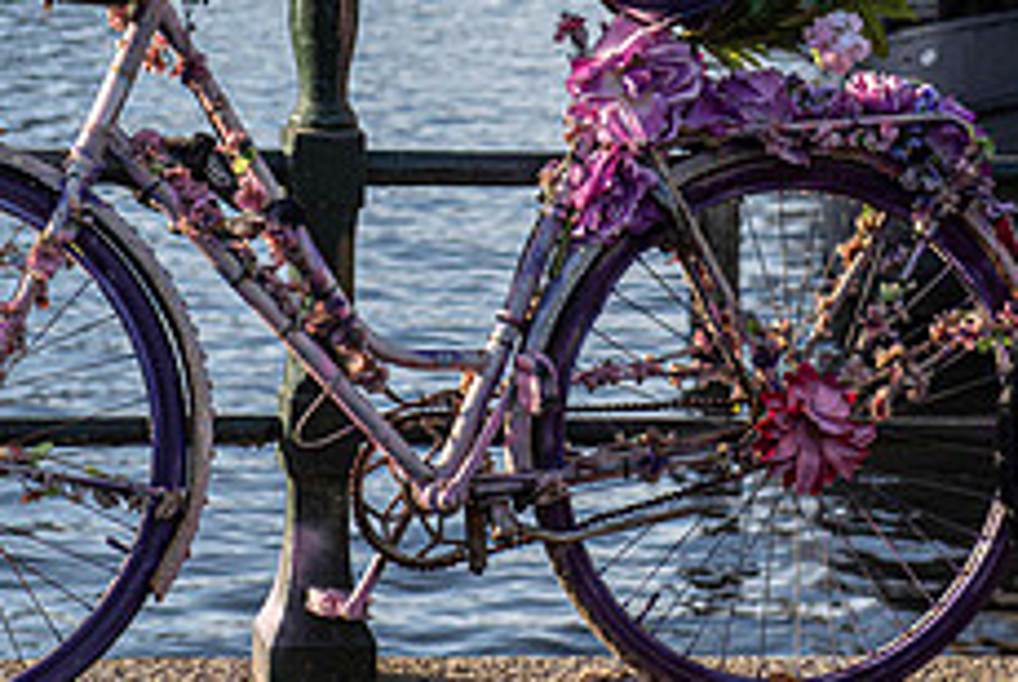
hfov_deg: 11.7
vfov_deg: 7.8
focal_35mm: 175
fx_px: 4955
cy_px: -118
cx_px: 357
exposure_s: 1/125
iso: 90
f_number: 5.6
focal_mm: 62
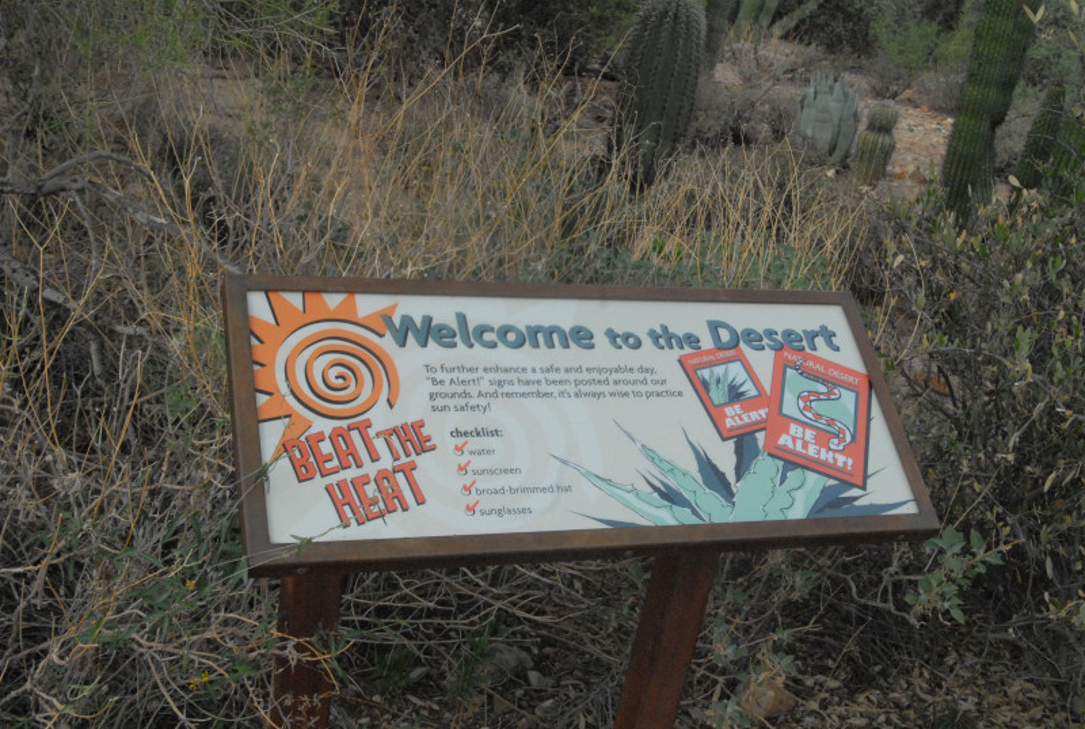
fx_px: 1268
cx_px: 542
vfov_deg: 32.0
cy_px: 364
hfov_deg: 46.3
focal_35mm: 42
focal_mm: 28
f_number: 14
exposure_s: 1/800
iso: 1600
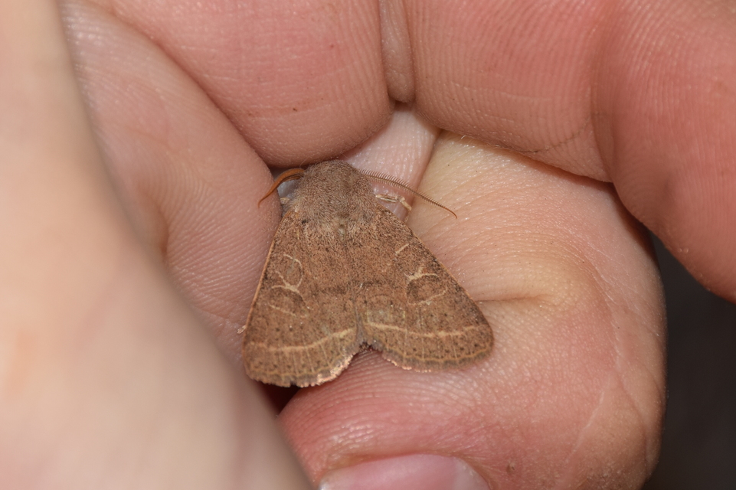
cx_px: 368
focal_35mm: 210
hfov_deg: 9.8
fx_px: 4292
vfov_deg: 6.5
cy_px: 245
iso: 100
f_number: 9
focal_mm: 140
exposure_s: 1/160
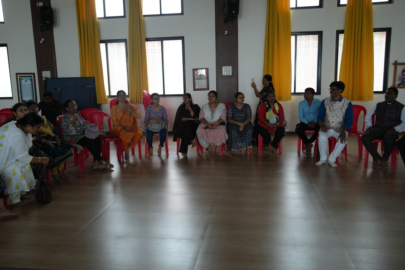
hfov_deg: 59.5
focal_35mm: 32
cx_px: 202
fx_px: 354
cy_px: 135
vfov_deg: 41.7
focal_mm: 21
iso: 1250
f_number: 4
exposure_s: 1/200
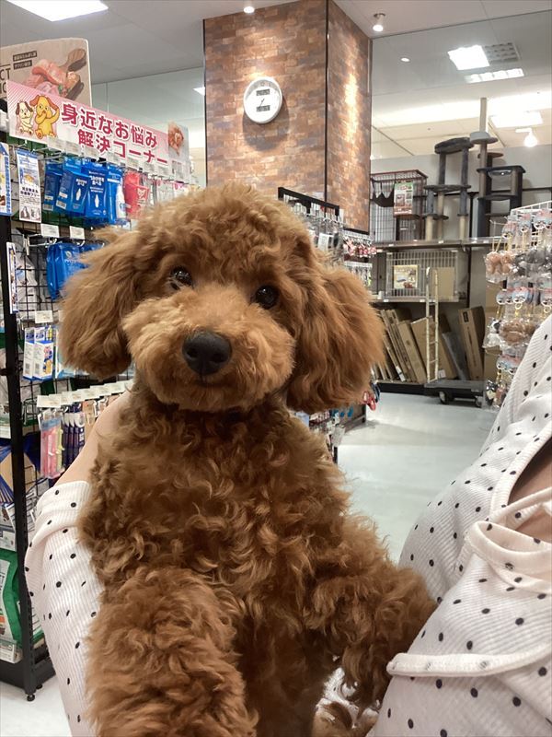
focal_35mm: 31
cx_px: 276
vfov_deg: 58.4
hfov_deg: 45.4
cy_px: 368
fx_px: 659
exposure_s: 1/60
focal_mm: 3.3
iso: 100
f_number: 2.4
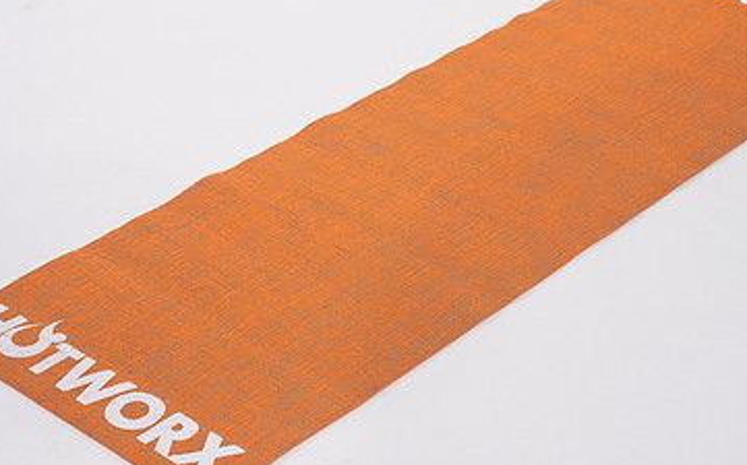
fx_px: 1668
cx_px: 420
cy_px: 181
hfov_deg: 25.2
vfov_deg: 15.9
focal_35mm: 82
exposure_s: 1/125
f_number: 4
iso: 200
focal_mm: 50
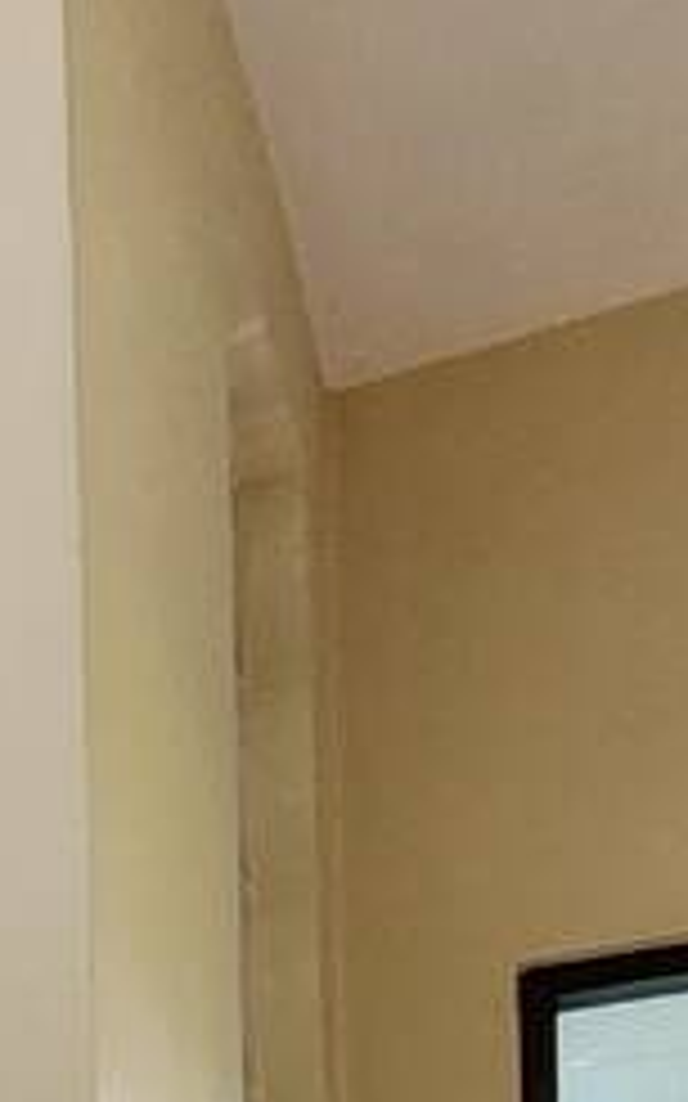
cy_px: 1772
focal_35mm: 81
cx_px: -1380
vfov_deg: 20.7
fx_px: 2431
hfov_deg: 10.8
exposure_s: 1/40
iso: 400
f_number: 2.2
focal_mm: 2.2
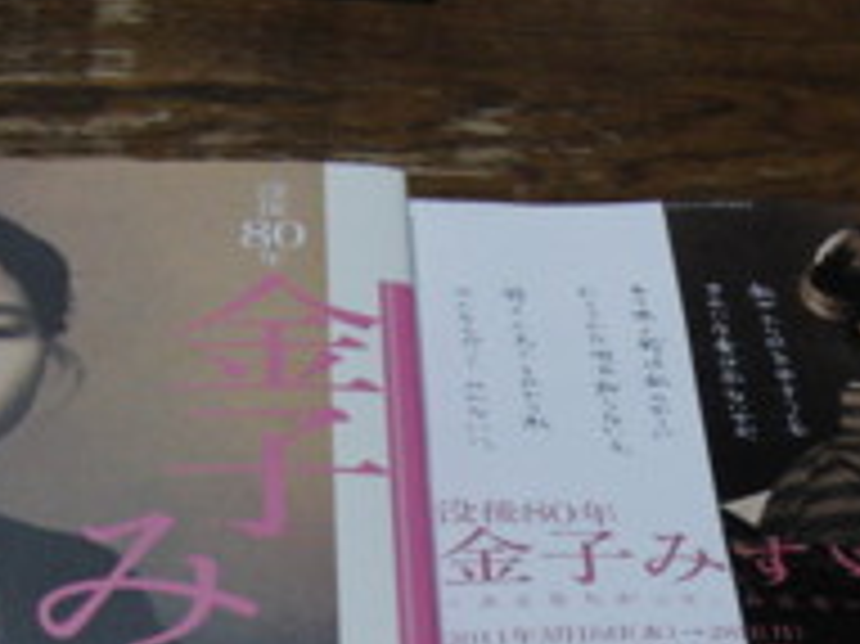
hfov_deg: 16.7
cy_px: 667
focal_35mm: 118
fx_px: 2930
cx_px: 554
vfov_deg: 12.4
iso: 400
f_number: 2.8
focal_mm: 10
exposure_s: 1/80
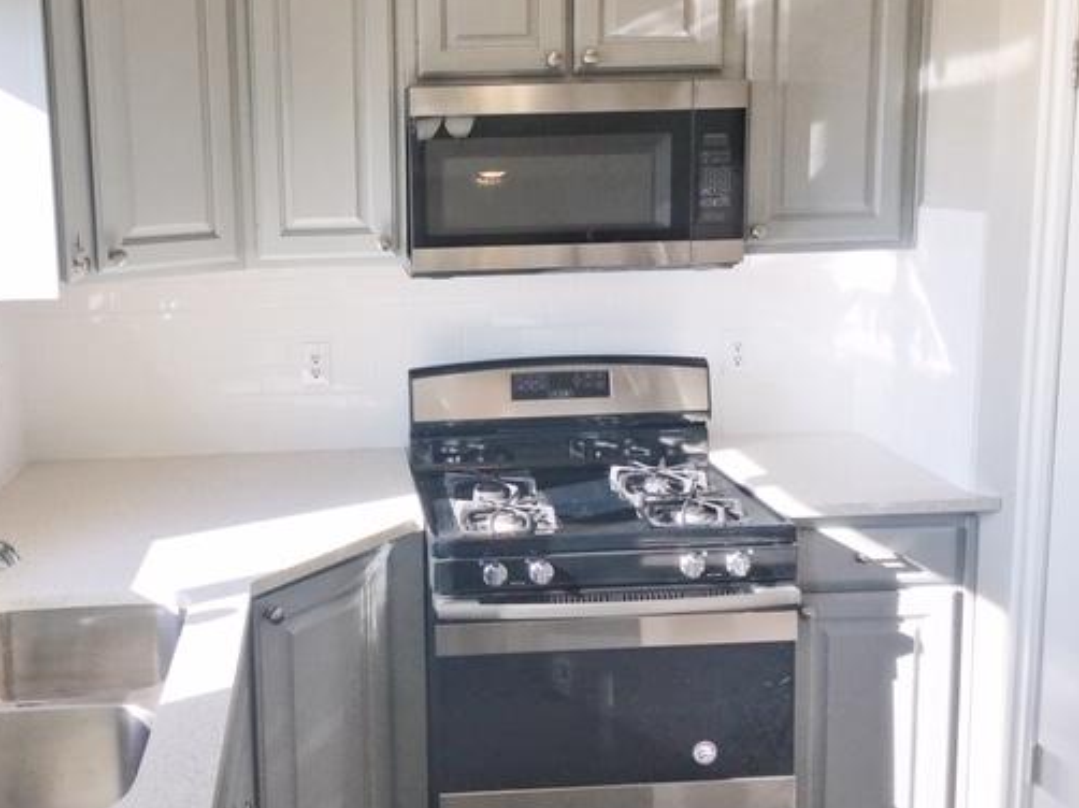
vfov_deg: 38.5
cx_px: 398
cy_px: 327
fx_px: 1153
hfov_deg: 49.6
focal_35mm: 37
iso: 25
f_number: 2.2
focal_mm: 4.15
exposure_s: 1/248
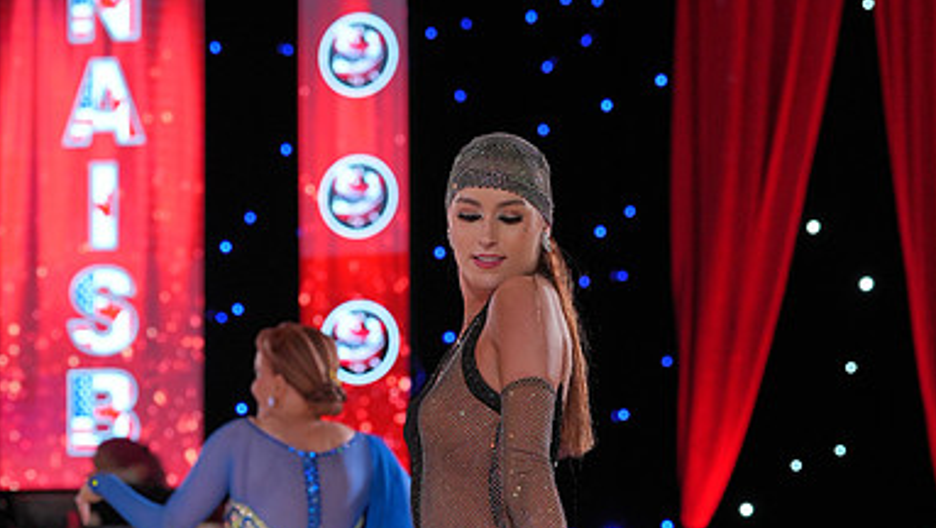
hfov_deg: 12.2
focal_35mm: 176
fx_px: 4371
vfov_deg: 6.9
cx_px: 468
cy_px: 648
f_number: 4.5
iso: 1600
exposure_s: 1/400
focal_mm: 111
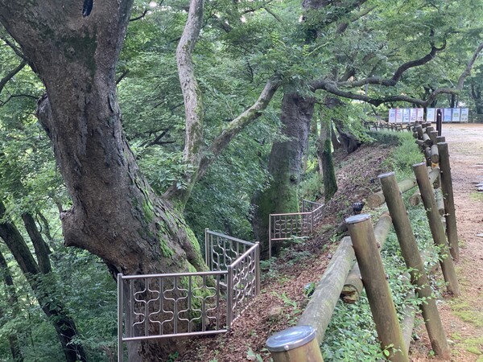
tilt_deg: -5.5
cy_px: 181
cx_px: 242
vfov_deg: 28.0
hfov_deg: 36.8
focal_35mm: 52
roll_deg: -1.0
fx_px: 726
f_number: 2.4
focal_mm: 6
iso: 125
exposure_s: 1/92
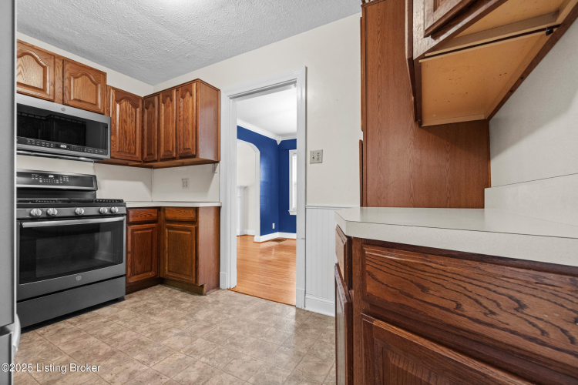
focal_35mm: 15
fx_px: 241
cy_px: 192
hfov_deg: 100.4
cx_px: 289
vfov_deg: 77.3
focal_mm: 10
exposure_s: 1/2.5
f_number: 8
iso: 400
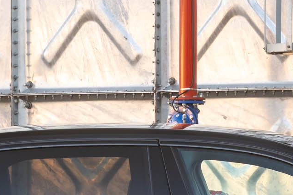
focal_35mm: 604
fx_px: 4914
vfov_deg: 2.3
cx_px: 251
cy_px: 108
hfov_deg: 3.4
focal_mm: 110
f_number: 8
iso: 100
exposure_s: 1/6
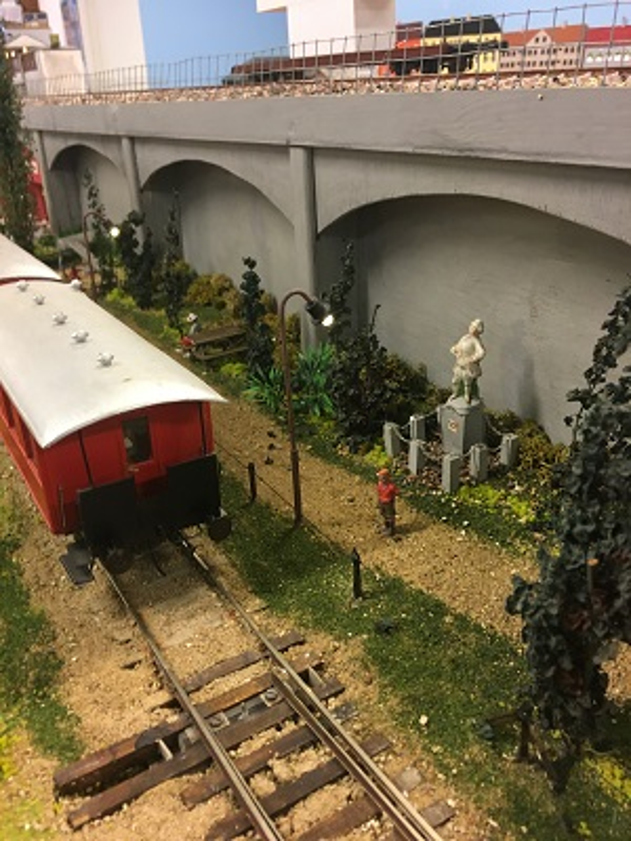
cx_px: 316
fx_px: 705
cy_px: 420
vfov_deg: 61.7
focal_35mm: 29
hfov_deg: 48.2
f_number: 2.2
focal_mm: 4.15
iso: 125
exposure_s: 1/33
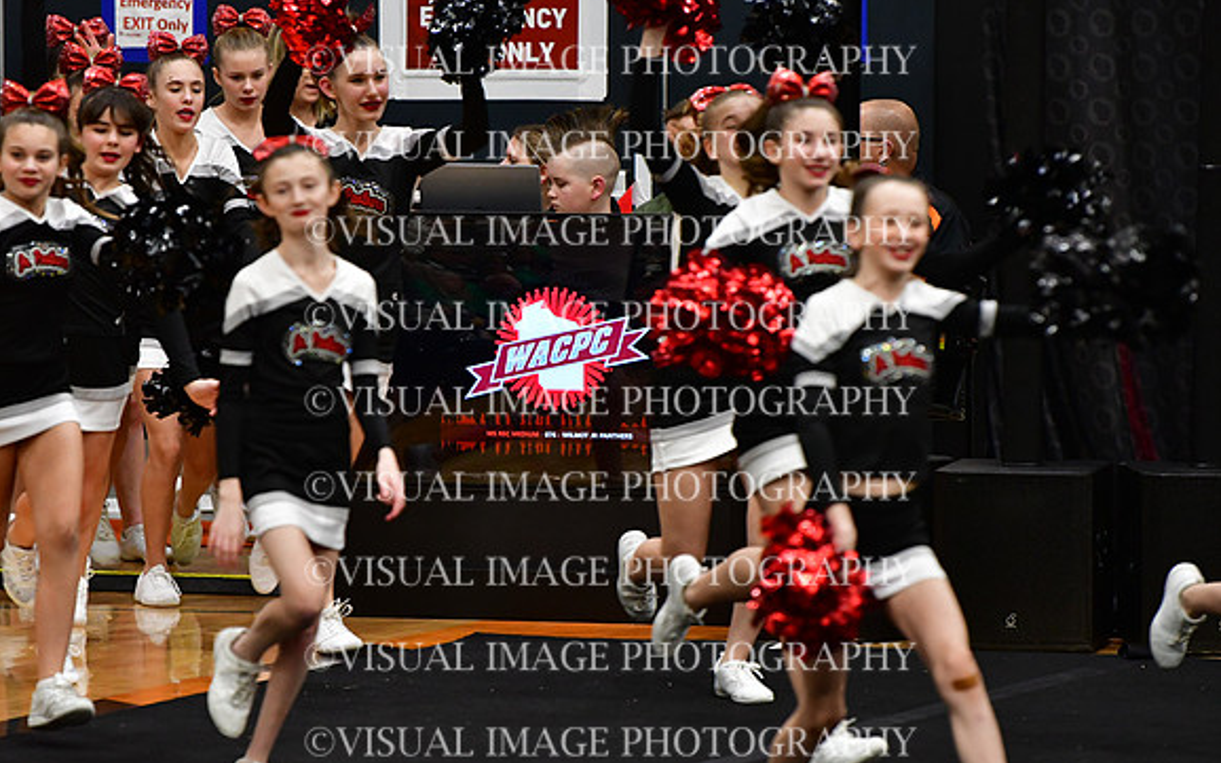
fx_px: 10214
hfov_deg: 6.8
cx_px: 610
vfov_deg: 4.3
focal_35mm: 307
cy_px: 358
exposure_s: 1/500
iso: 4000
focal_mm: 200
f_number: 3.5
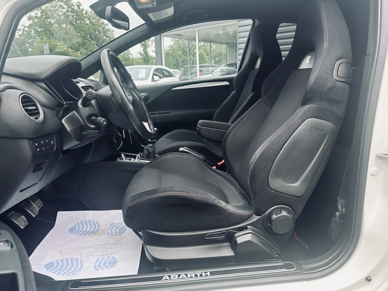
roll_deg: +1.7
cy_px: 146
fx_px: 269
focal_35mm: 24
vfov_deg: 56.8
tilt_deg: -13.7
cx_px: 194
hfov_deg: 71.6
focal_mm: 6.86
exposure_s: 1/421
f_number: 1.78
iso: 80
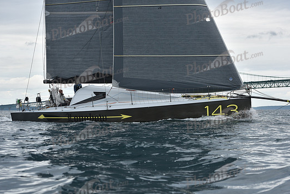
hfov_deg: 26.3
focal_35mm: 77
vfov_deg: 17.7
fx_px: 621
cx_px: 157
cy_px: 98
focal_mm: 70
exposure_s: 1/800
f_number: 5.6
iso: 250
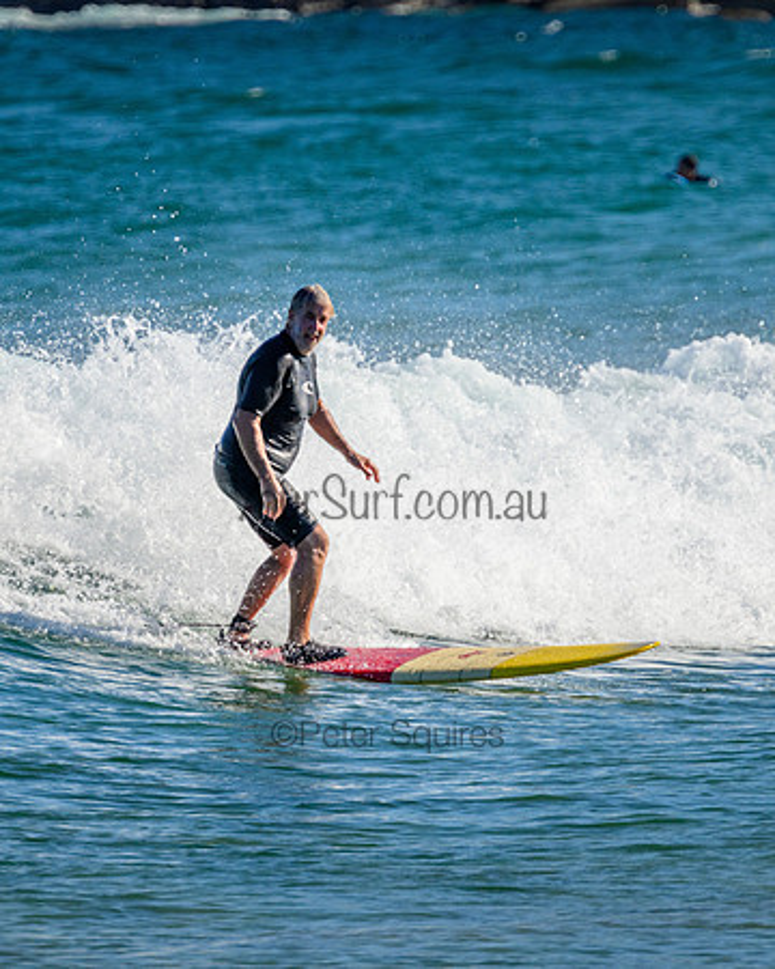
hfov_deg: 1.4
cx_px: 388
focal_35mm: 1126
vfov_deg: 1.7
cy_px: 484
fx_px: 32289
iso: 560
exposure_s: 1/2000
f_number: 11
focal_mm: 800
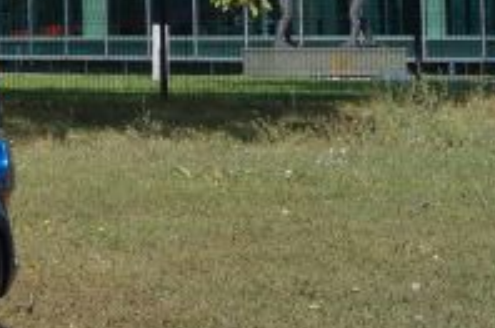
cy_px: -172
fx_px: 2126
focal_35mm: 155
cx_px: -750
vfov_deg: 8.6
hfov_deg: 10.9
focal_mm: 20
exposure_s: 1/250
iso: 100
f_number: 8
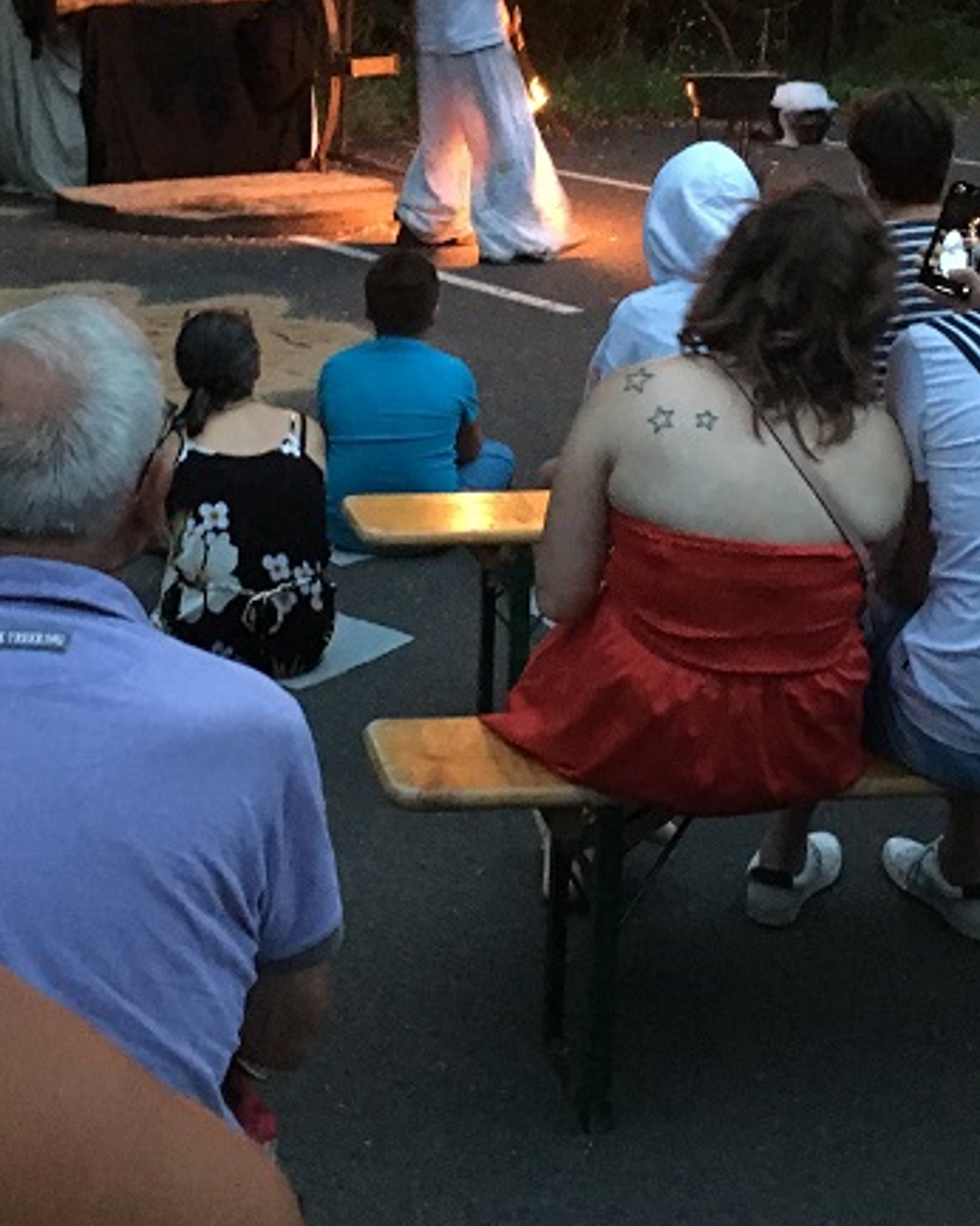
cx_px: 479
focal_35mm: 61
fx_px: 2213
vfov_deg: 30.5
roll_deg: -0.8
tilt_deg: -11.1
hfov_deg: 25.0
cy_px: 319
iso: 500
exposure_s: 1/17
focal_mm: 4.15
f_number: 2.2
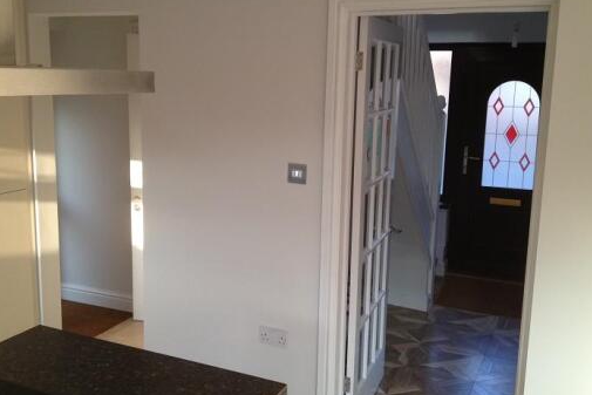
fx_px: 691
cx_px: 283
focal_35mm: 42
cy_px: 188
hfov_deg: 46.4
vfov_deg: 31.9
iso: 100
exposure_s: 1/120
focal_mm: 4.28
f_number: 2.4
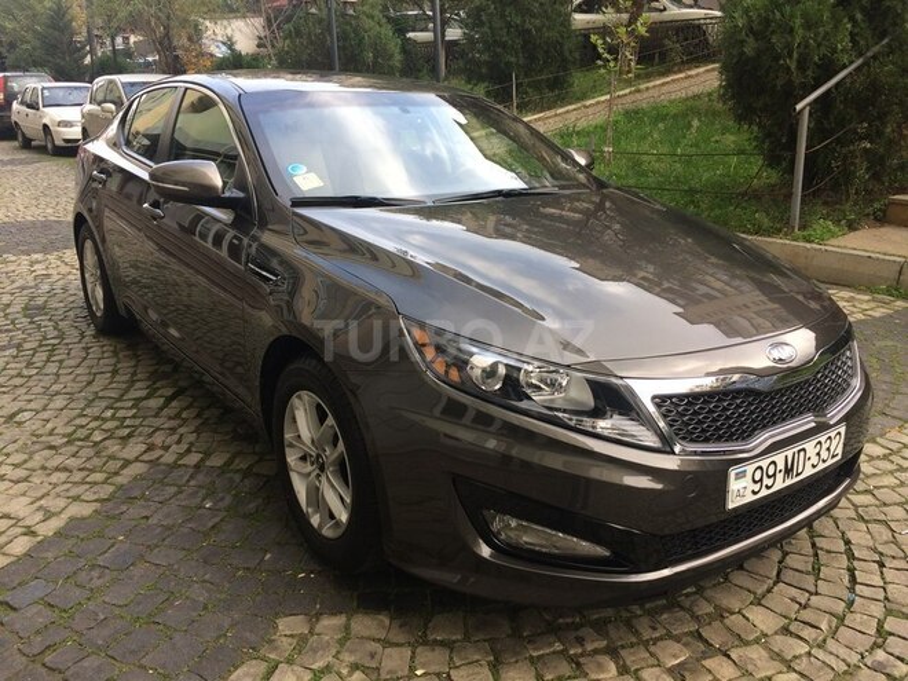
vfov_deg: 48.2
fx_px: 761
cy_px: 340
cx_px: 454
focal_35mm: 29
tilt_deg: -19.8
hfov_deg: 61.7
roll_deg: -1.3
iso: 40
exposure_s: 1/100
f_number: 2.2
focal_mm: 4.15
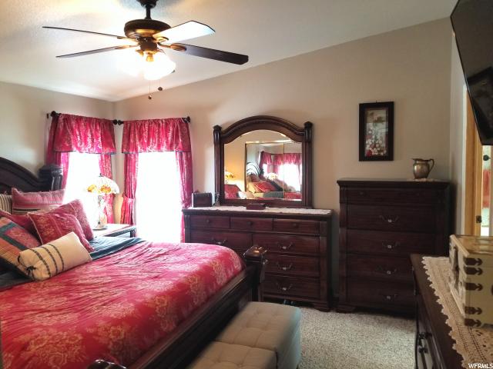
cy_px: 184
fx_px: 370
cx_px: 246
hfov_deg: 67.3
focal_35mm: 26
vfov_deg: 53.1
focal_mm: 4.25
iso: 160
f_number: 1.7
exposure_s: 1/40
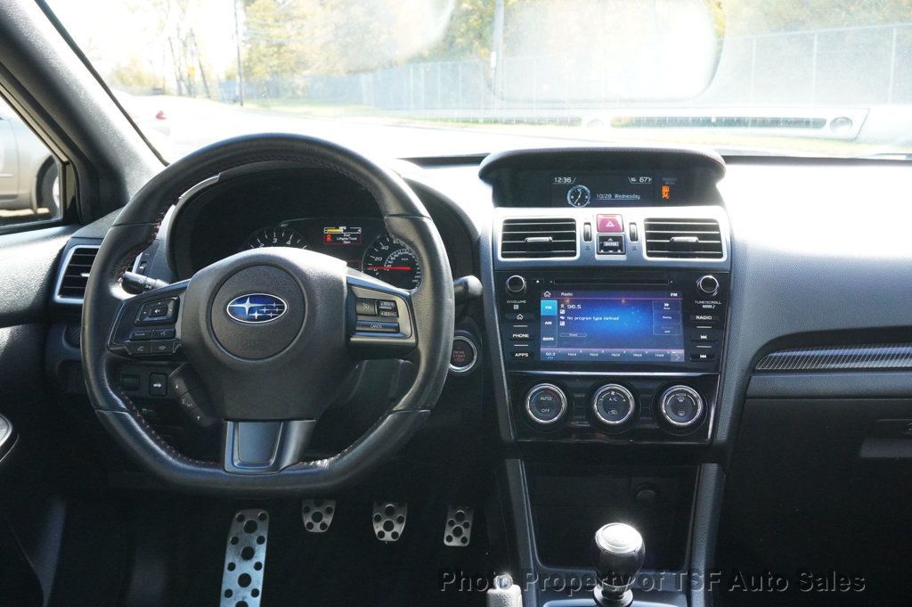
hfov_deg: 51.3
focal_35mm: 38
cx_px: 456
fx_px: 949
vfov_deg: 35.4
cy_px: 304
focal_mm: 25
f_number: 9
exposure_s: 1/250
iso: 3200
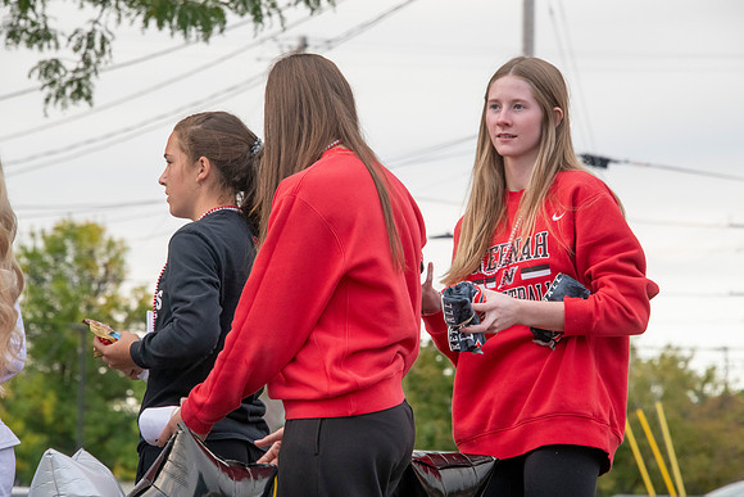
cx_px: 372
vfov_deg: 6.9
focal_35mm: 200
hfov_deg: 10.3
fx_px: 4134
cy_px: 248
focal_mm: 200
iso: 3200
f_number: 11
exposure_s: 1/500
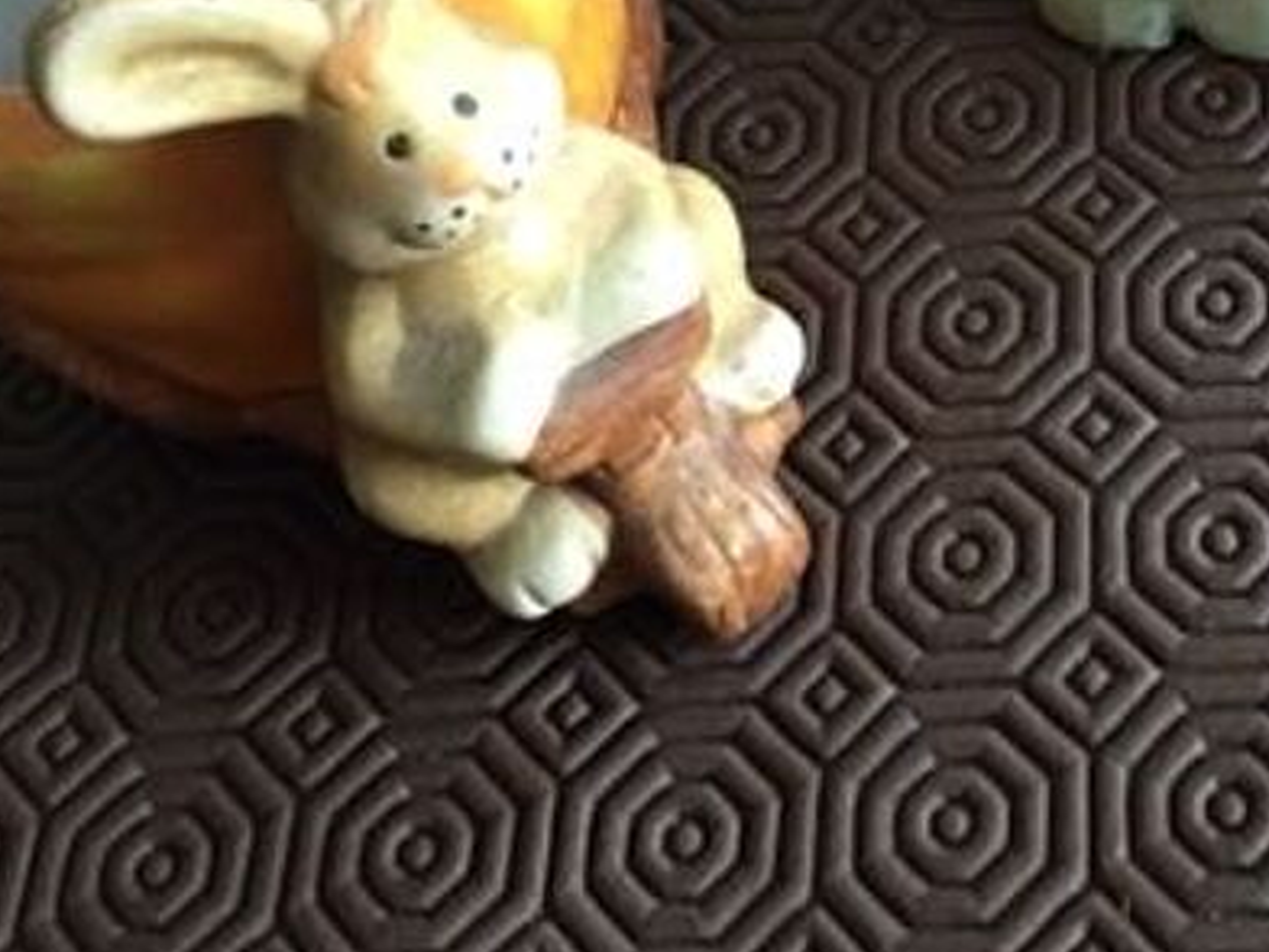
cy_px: -39
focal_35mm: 74
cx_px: 1130
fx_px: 2713
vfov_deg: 19.2
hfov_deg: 25.5
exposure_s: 1/10
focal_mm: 4.15
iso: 100
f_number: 2.2
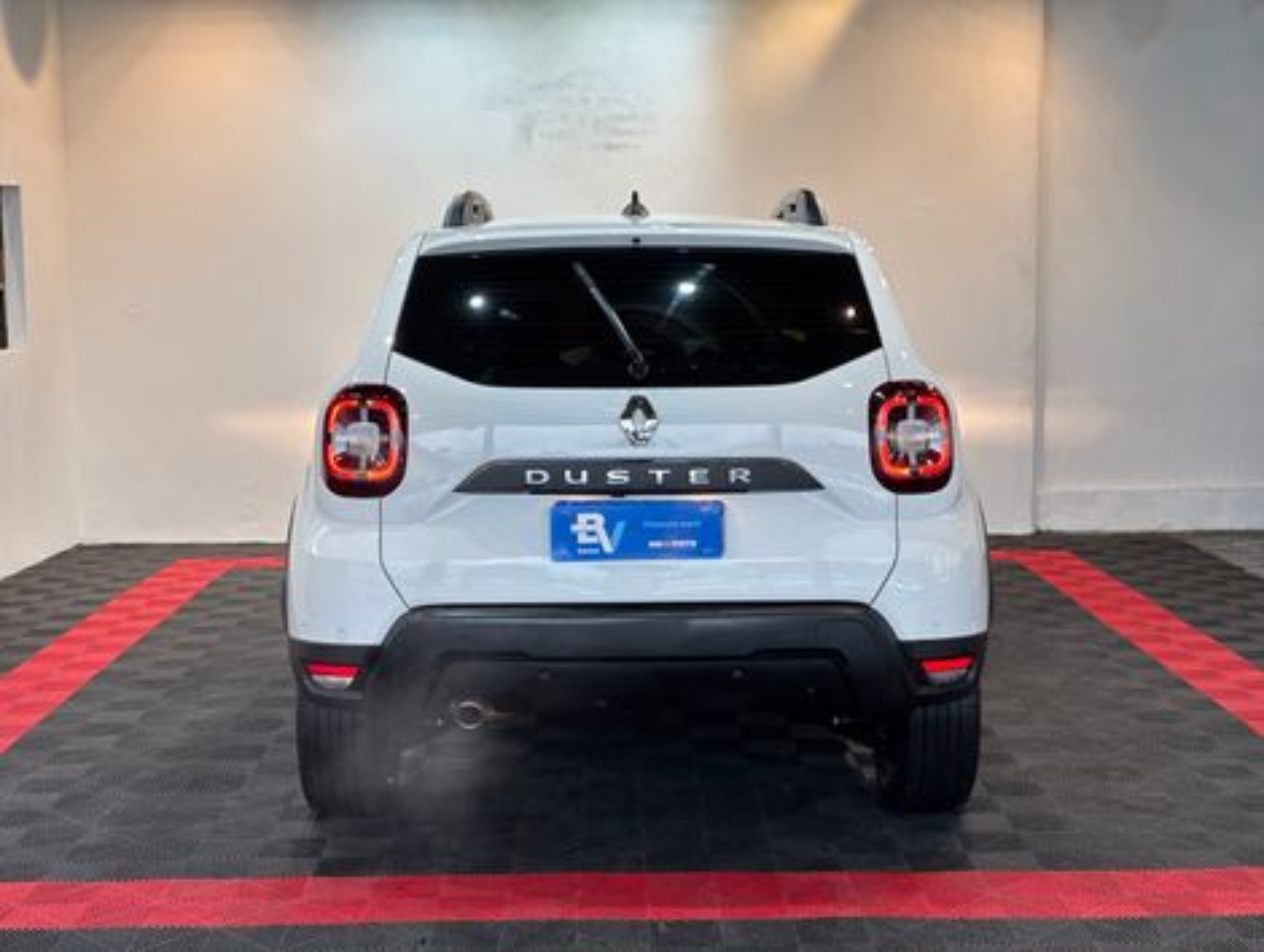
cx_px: 632
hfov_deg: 36.8
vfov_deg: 28.1
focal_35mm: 52
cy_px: 476
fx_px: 1902
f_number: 1.6
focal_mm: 5.96
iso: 50
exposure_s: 1/120
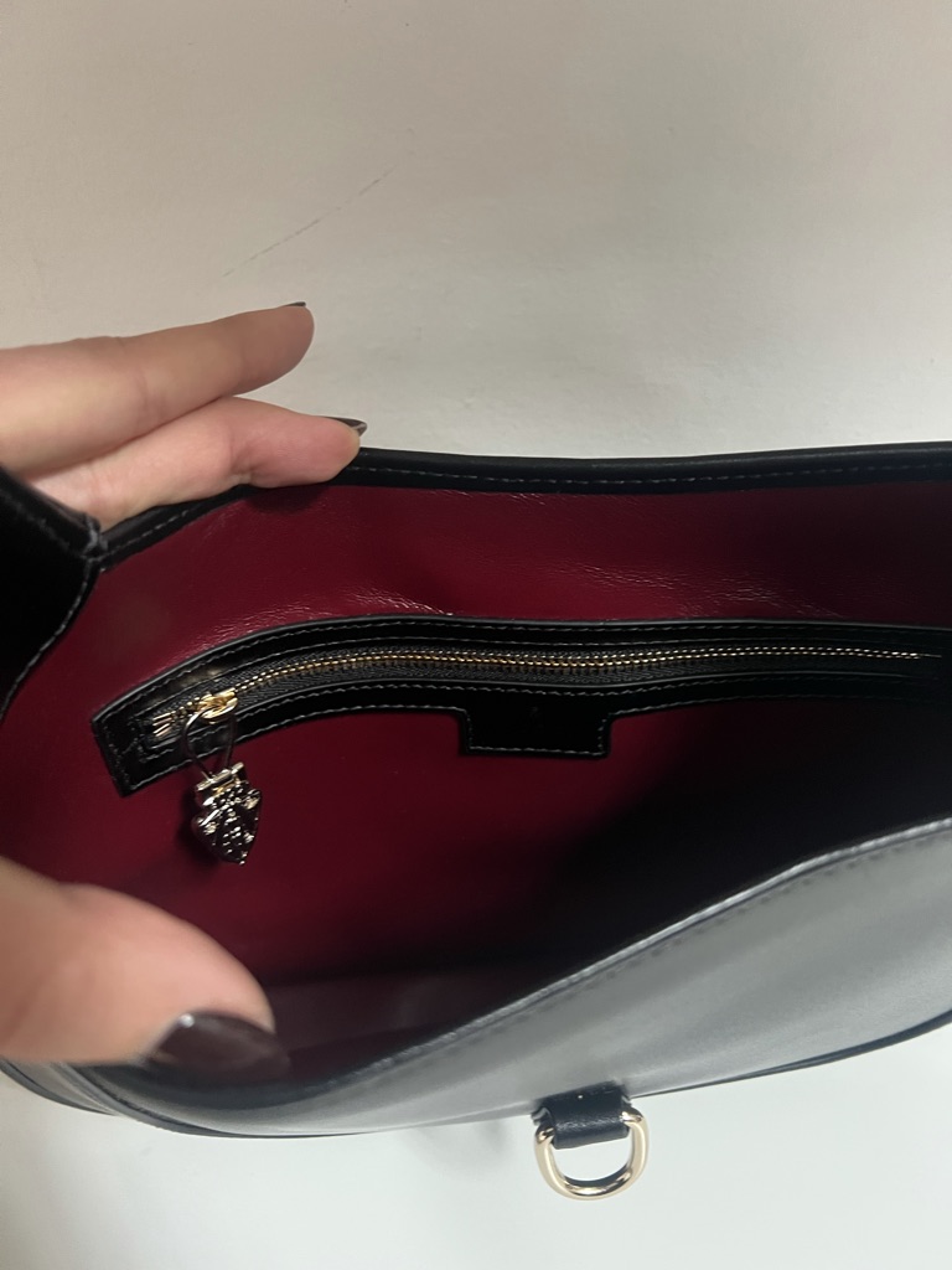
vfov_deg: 67.3
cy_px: 635
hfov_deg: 53.1
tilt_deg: -28.1
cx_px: 476
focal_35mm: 26
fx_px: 953
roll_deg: +6.2
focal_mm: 5.7
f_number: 1.5
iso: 500
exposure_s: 1/40
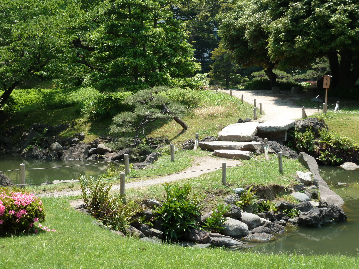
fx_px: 695
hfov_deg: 29.0
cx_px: 180
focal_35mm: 67
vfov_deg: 21.9
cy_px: 134
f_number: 4.1
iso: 80
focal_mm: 11
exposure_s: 1/250
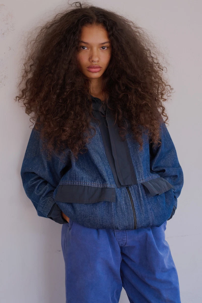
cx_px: 101
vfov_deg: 27.0
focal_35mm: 75
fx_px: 631
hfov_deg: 18.2
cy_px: 152
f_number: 6.3
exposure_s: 1/60
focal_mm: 50
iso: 800
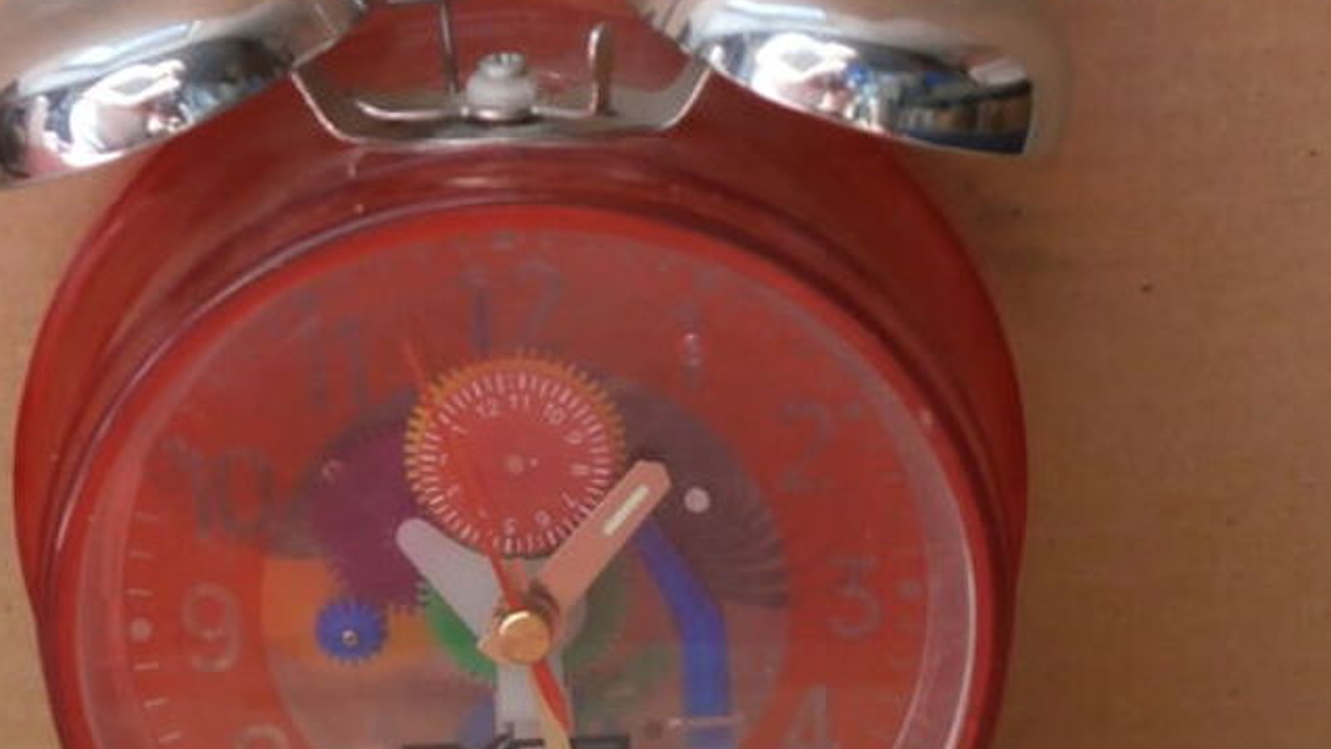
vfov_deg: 11.3
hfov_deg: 20.0
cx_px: 601
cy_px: 660
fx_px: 3777
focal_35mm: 107
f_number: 3.4
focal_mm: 8.3
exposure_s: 1/50
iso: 80
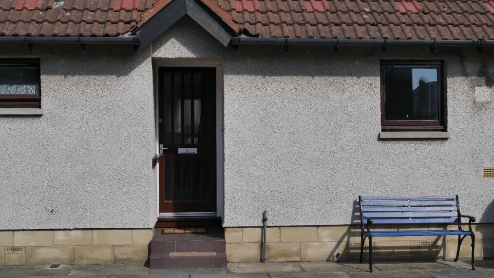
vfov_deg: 21.8
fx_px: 720
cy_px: 160
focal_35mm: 55
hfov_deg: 37.9
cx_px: 245
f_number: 6.3
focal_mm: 25
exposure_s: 1/1300
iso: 200
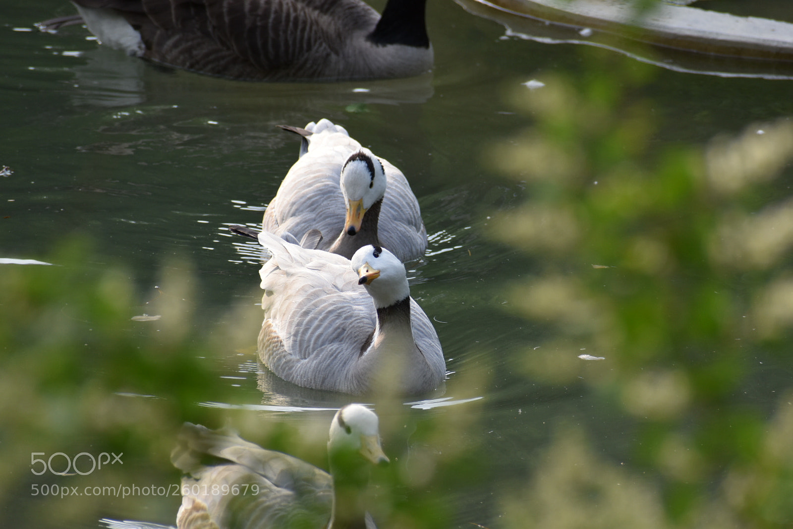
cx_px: 396
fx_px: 9913
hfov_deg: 4.6
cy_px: 264
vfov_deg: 3.1
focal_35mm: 450
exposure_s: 1/250
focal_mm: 300
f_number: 8
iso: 400
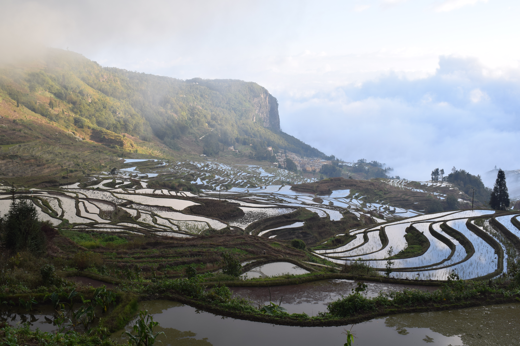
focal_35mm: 40
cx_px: 260
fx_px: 585
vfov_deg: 33.0
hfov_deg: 47.9
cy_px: 173
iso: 100
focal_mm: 27
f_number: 11
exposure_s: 1/40
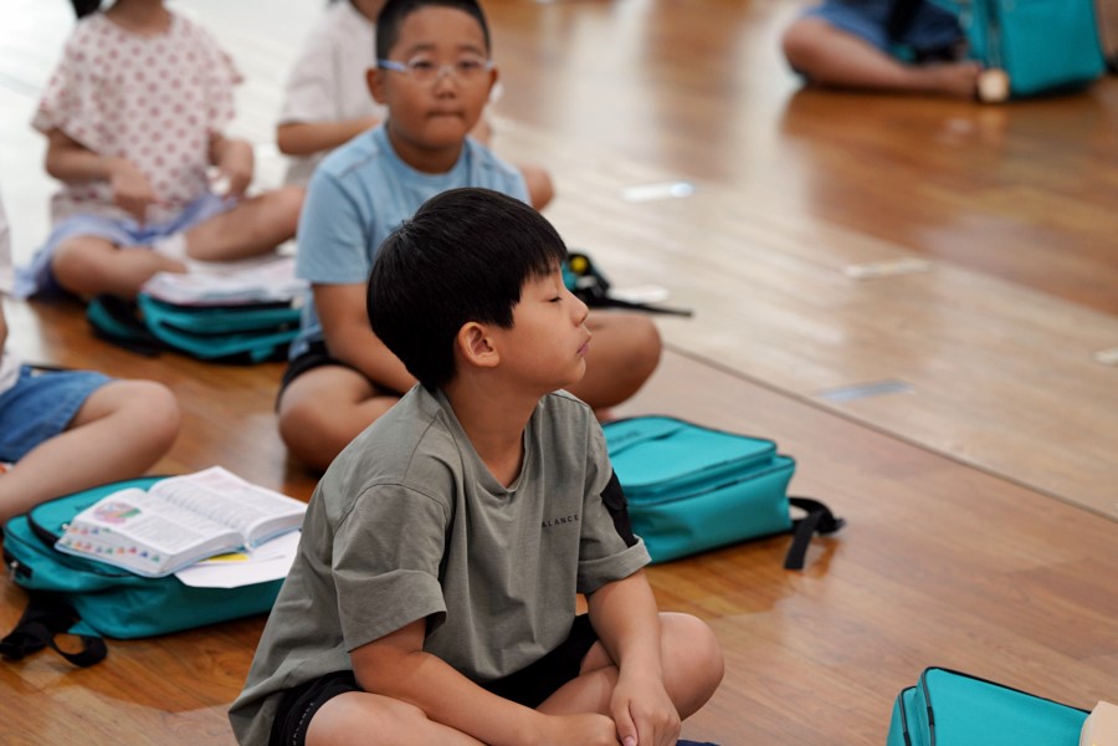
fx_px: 3788
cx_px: 559
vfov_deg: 11.2
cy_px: 373
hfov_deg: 16.8
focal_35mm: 122
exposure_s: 1/160
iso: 1250
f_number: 4
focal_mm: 122
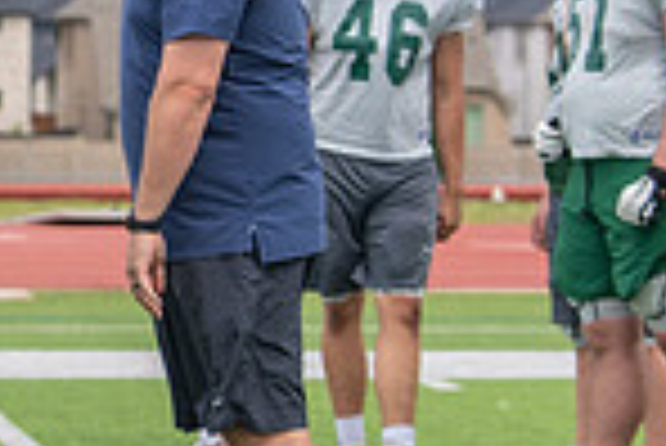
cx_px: -540
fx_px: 5518
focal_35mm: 298
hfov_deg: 6.7
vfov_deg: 4.6
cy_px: 29
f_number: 3.5
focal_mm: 72
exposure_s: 1/1250
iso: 160
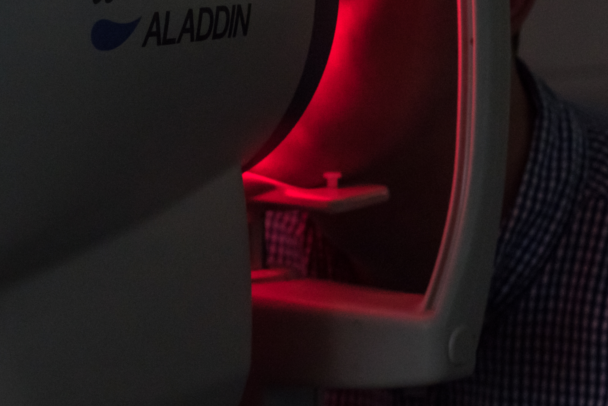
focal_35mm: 158
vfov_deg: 8.7
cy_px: 131
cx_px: 33
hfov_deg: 12.9
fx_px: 2669
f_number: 5.6
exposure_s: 1/125
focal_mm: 66
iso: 2000
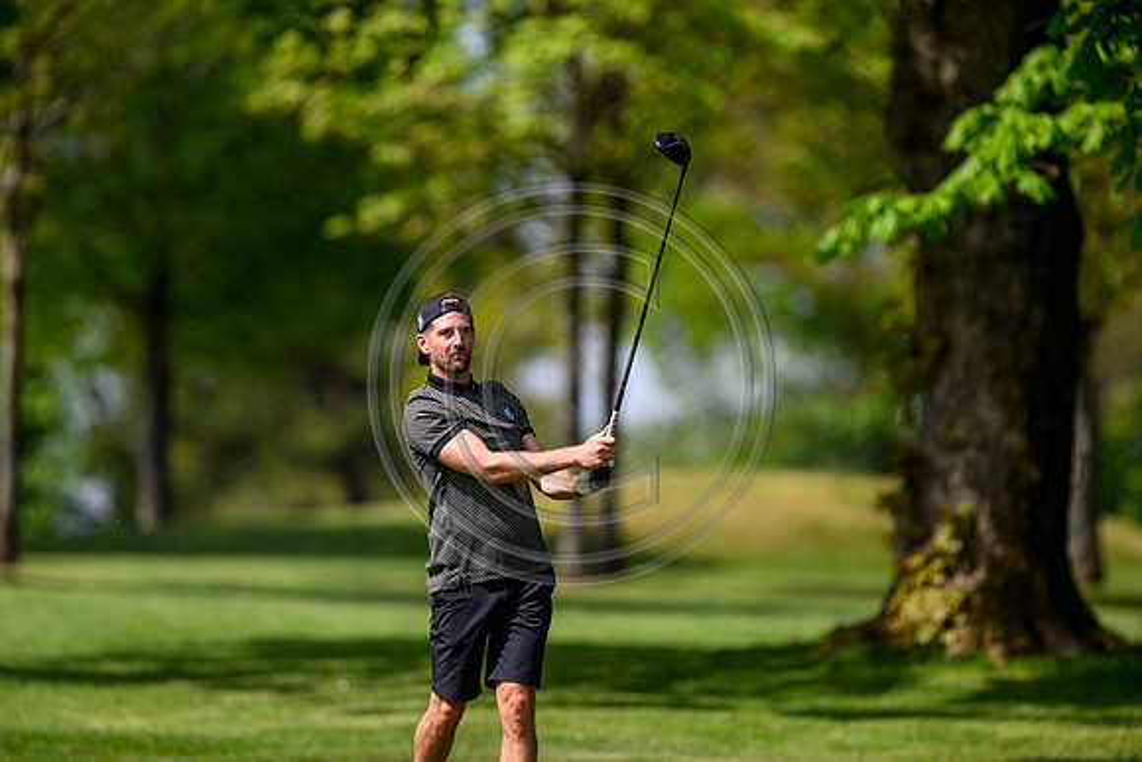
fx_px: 12691
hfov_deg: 5.2
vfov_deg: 3.4
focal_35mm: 400
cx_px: 571
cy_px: 381
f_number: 3.5
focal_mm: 400
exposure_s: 1/5000
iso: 500
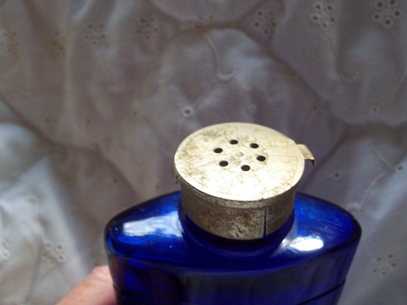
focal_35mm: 37
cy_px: 152
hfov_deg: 50.1
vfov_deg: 38.7
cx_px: 204
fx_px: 435
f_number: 2.8
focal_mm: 5.6
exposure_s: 1/30
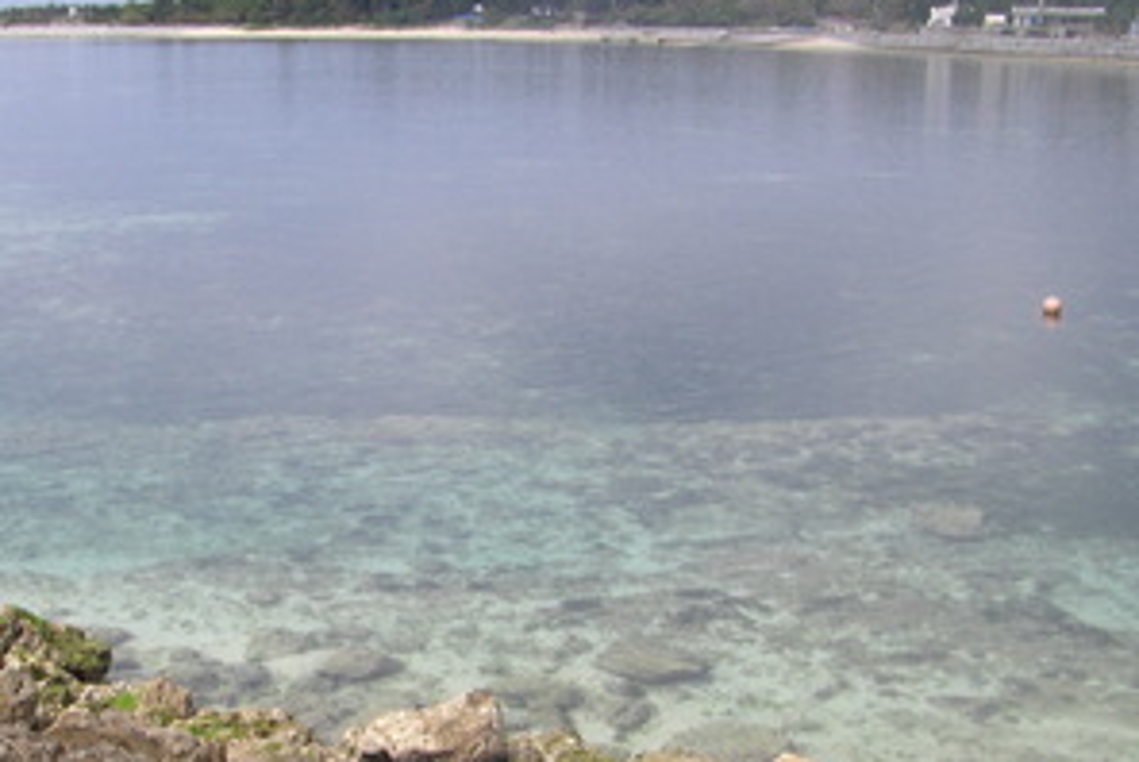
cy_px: 398
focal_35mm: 56
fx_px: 1773
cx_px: 439
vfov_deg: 24.2
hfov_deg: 35.4
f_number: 4.6
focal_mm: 6.3
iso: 64
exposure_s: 1/250
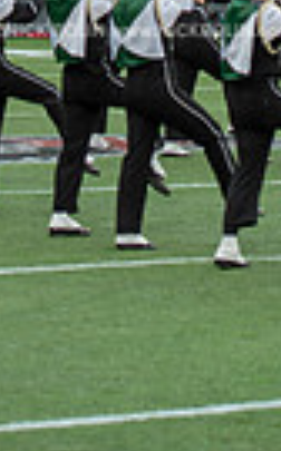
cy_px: -291
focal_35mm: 238
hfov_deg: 5.5
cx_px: 142
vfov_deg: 8.6
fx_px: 2926
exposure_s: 1/500
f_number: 4
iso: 400
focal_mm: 70
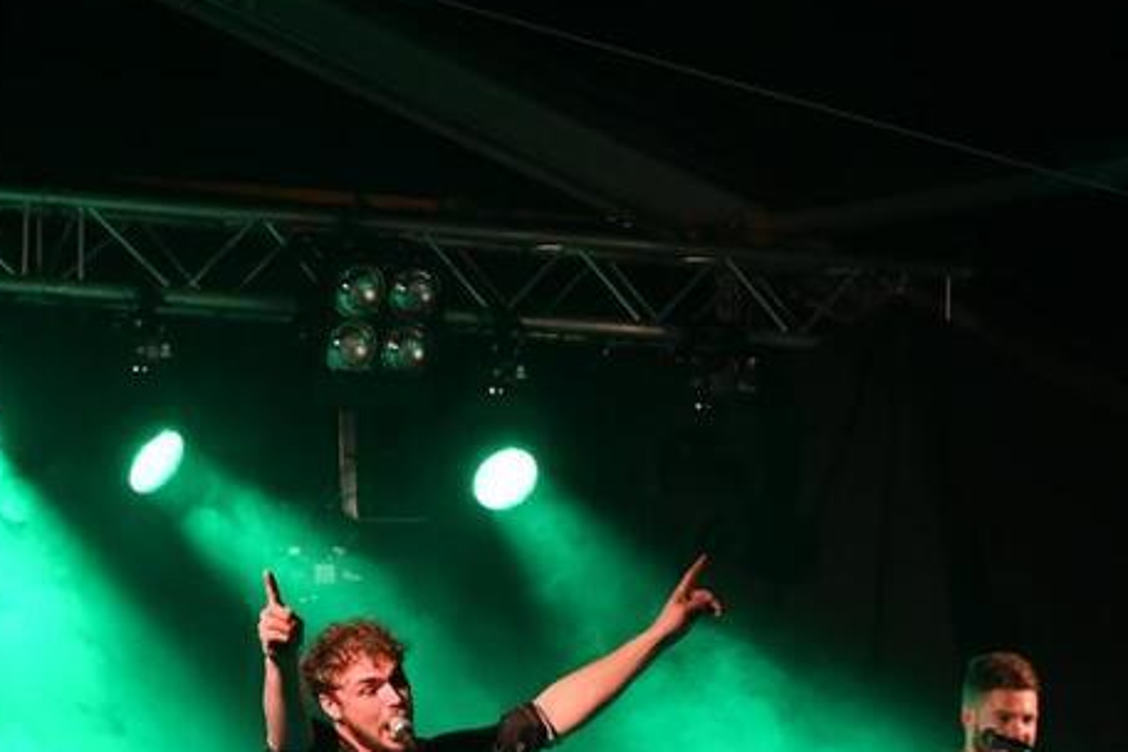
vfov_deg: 7.9
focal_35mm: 173
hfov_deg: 11.9
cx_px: 581
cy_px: 804
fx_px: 5420
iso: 1250
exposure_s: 1/40
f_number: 4.8
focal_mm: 52
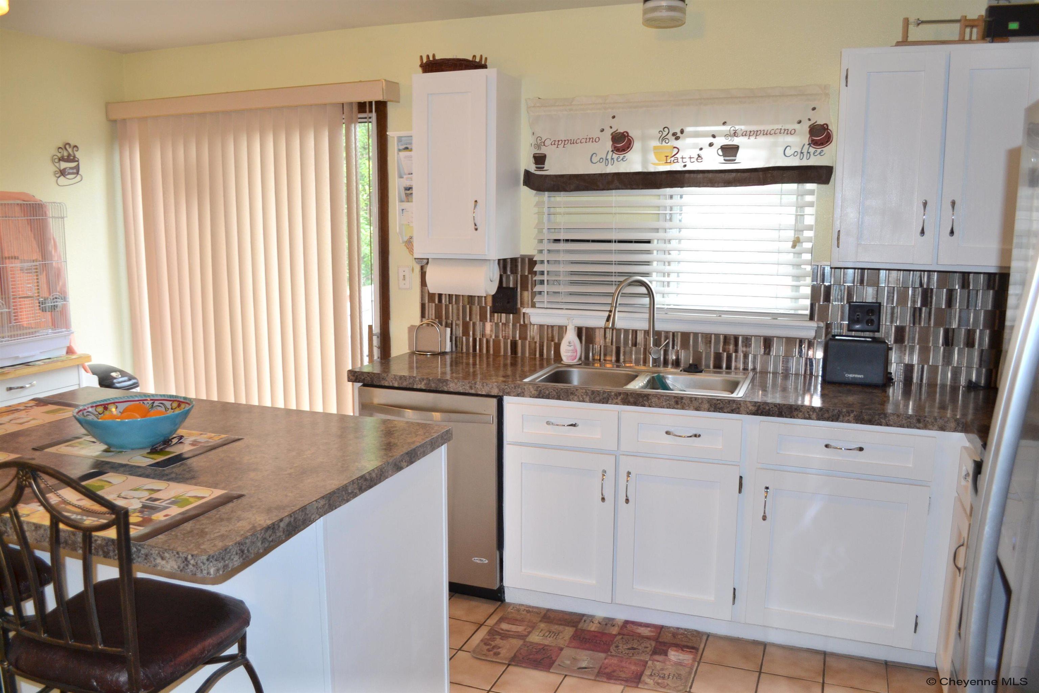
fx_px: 779
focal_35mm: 27
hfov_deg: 67.4
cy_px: 346
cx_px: 520
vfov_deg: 47.9
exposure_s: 1/60
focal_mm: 18
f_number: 3.5
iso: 500
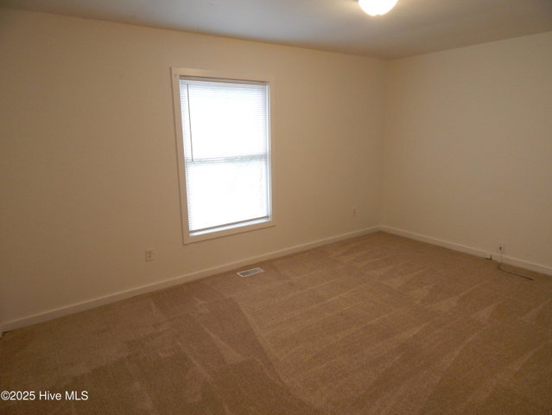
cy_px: 208
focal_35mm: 23
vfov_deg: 58.9
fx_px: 367
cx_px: 276
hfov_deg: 73.9
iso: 250
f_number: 3
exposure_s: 1/30
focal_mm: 4
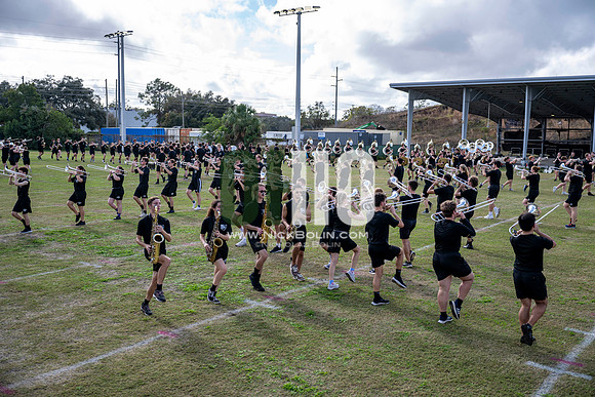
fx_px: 612
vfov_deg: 36.0
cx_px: 298
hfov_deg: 51.9
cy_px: 198
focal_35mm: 37
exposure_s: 1/1250
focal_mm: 37
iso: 125
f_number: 2.8
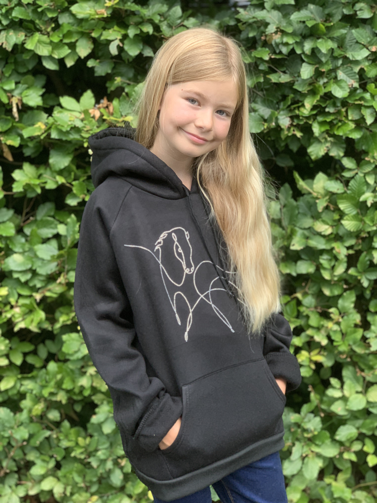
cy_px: 252
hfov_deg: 28.0
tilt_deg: -10.1
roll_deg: +0.3
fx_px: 755
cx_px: 188
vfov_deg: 36.8
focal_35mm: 52
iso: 125
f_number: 2.4
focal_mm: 6
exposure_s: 1/79
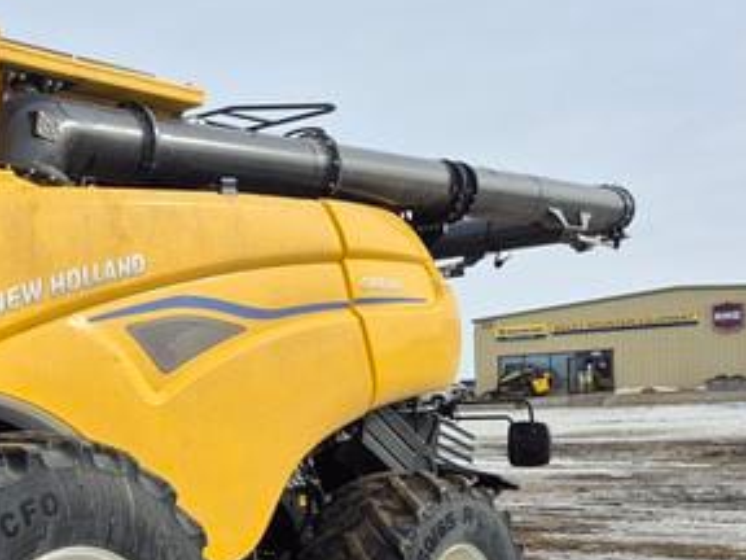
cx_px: 21
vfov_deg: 29.6
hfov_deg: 36.2
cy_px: 446
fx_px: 1034
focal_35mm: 48
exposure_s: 1/1620
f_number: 1.8
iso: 25
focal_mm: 5.4
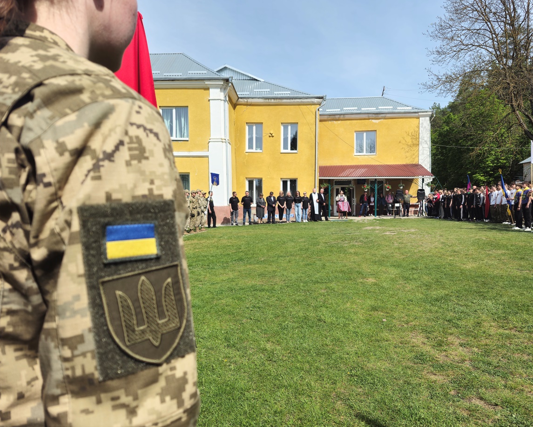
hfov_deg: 70.3
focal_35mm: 24
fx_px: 379
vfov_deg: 58.8
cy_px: 214
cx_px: 274
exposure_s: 1/1860
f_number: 1.8
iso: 50
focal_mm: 5.54
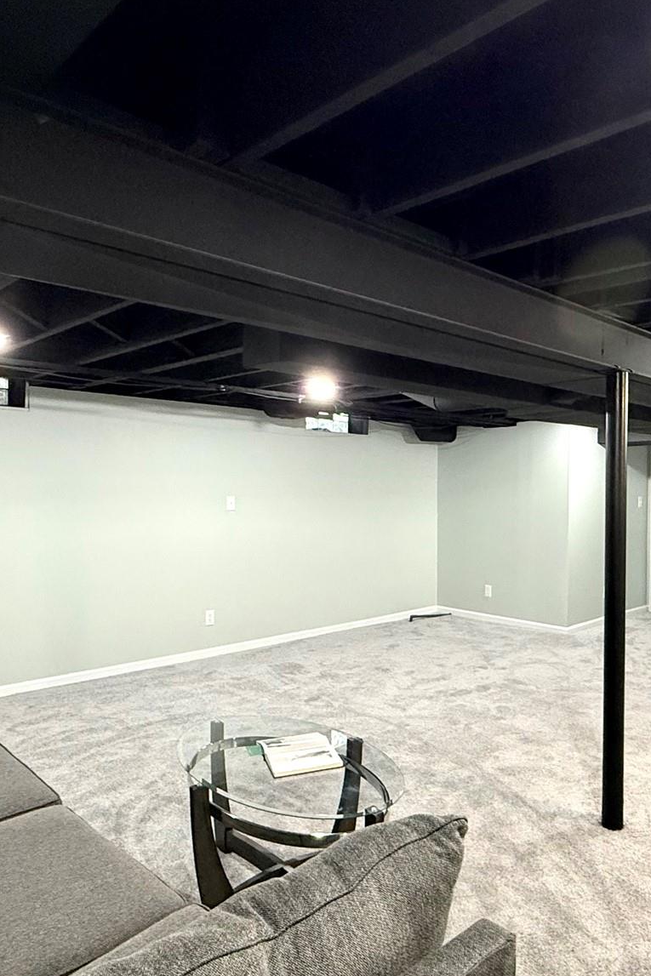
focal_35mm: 26
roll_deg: -0.7
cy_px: 499
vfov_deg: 69.4
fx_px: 705
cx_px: 435
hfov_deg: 48.7
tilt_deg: -0.8
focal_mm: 2.22
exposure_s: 1/60
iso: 500
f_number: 2.2
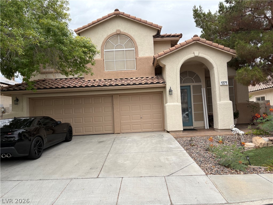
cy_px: 102
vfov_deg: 53.1
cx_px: 136
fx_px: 205
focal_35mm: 26
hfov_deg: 67.3
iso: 50
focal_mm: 5.96
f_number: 1.6
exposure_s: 1/3279
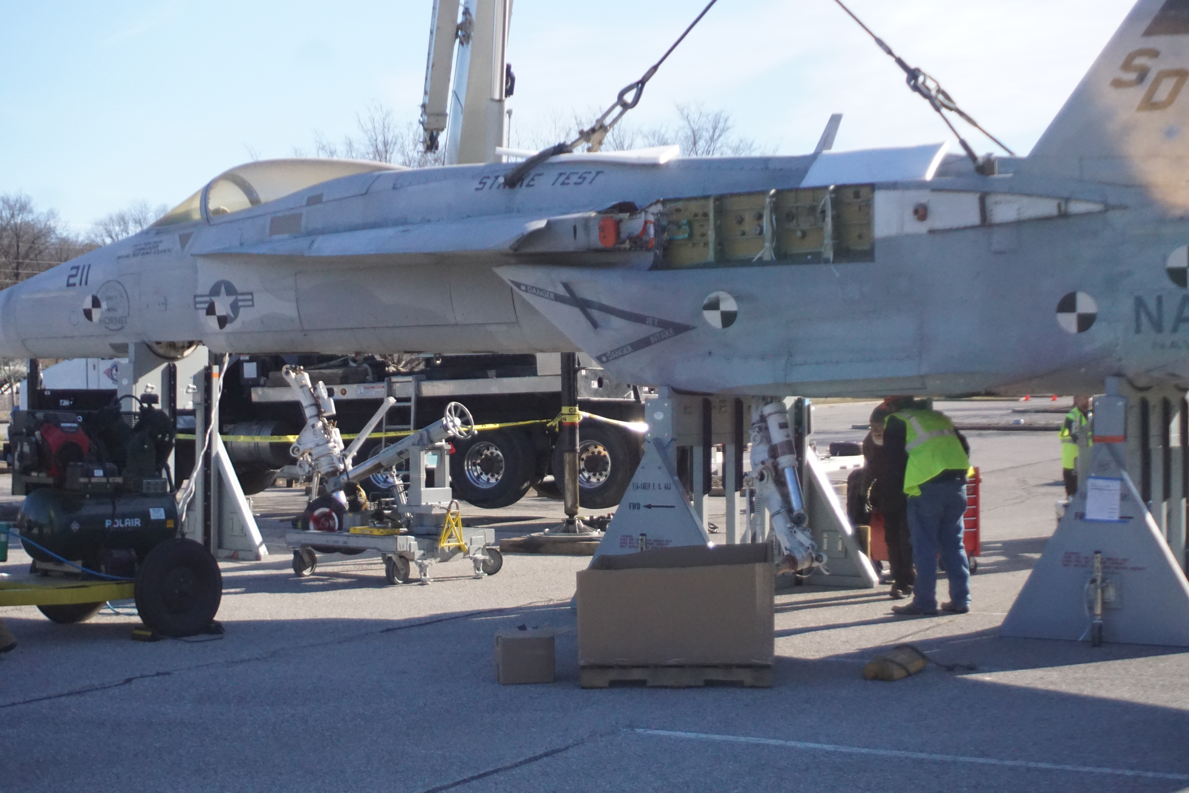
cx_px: 594
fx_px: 1734
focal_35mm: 52
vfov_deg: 25.8
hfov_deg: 37.9
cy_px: 396
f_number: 6.3
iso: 3200
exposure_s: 1/8000
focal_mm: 35
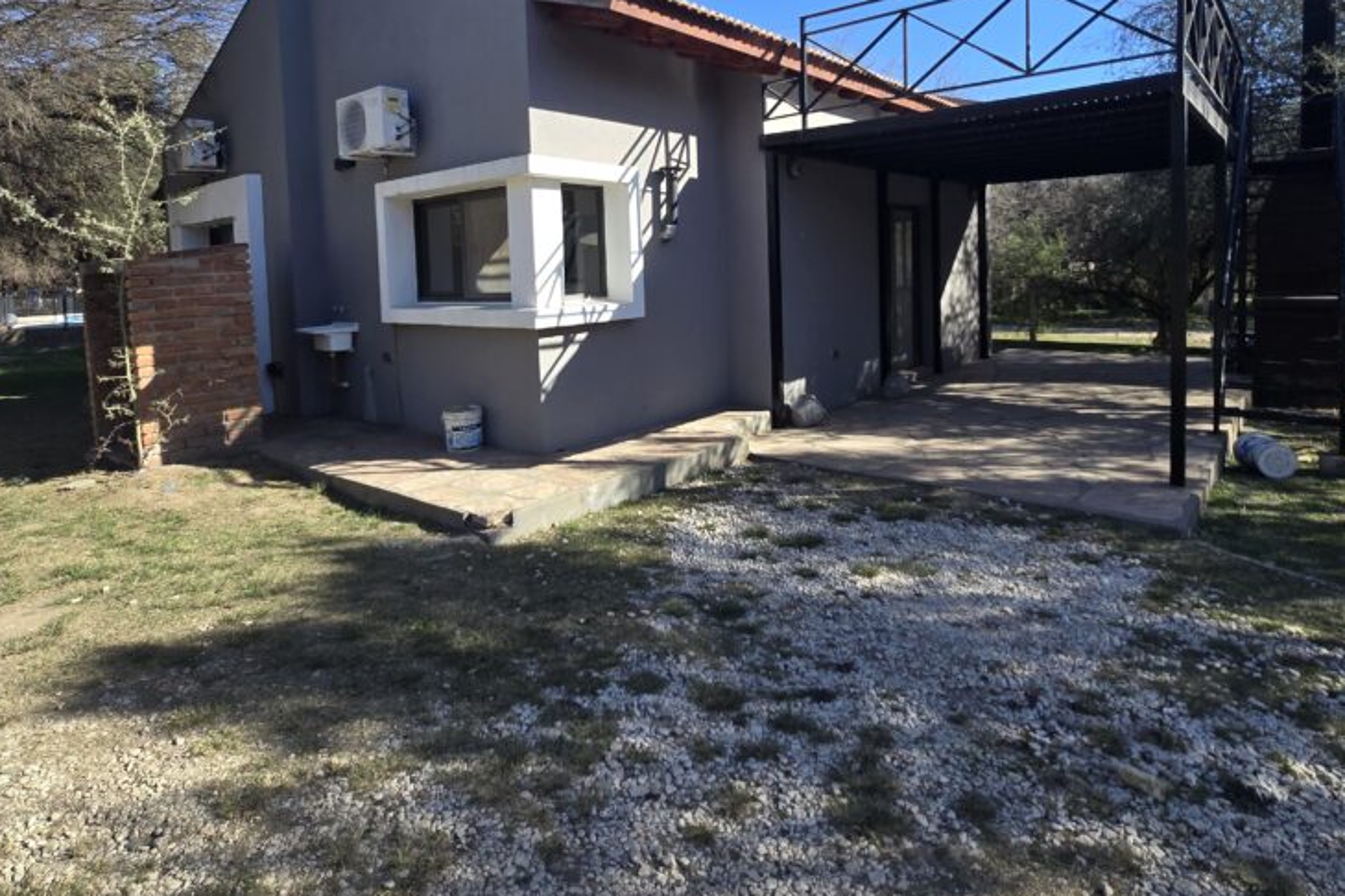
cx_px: 657
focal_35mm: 19
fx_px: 710
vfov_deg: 63.3
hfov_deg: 86.9
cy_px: 317
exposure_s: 1/1047
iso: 50
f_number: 2.2
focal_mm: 2.2
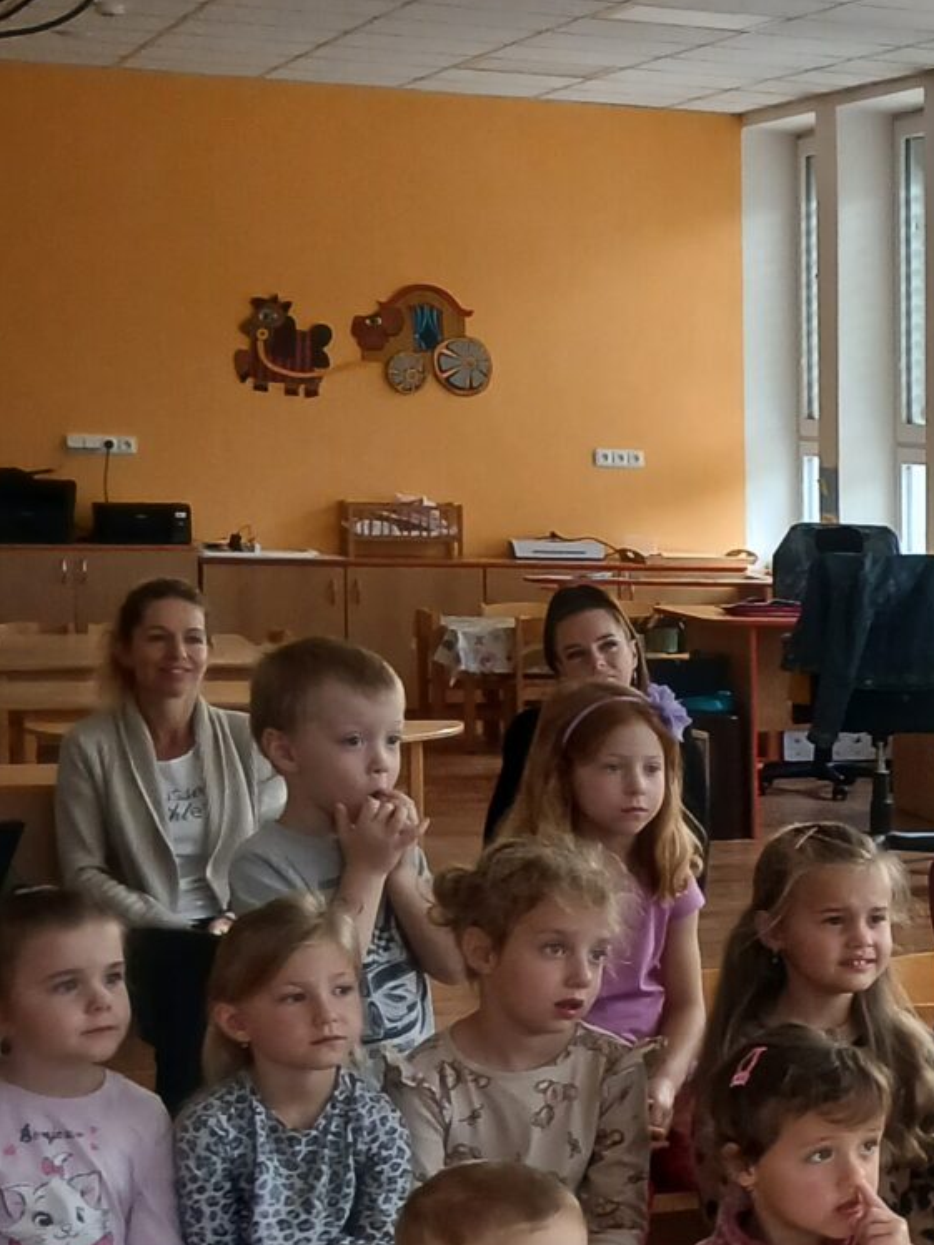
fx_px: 3202
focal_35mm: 89
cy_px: 942
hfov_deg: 14.8
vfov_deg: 21.8
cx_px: 1593
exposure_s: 1/50
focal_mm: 3.98
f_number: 1.8
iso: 100
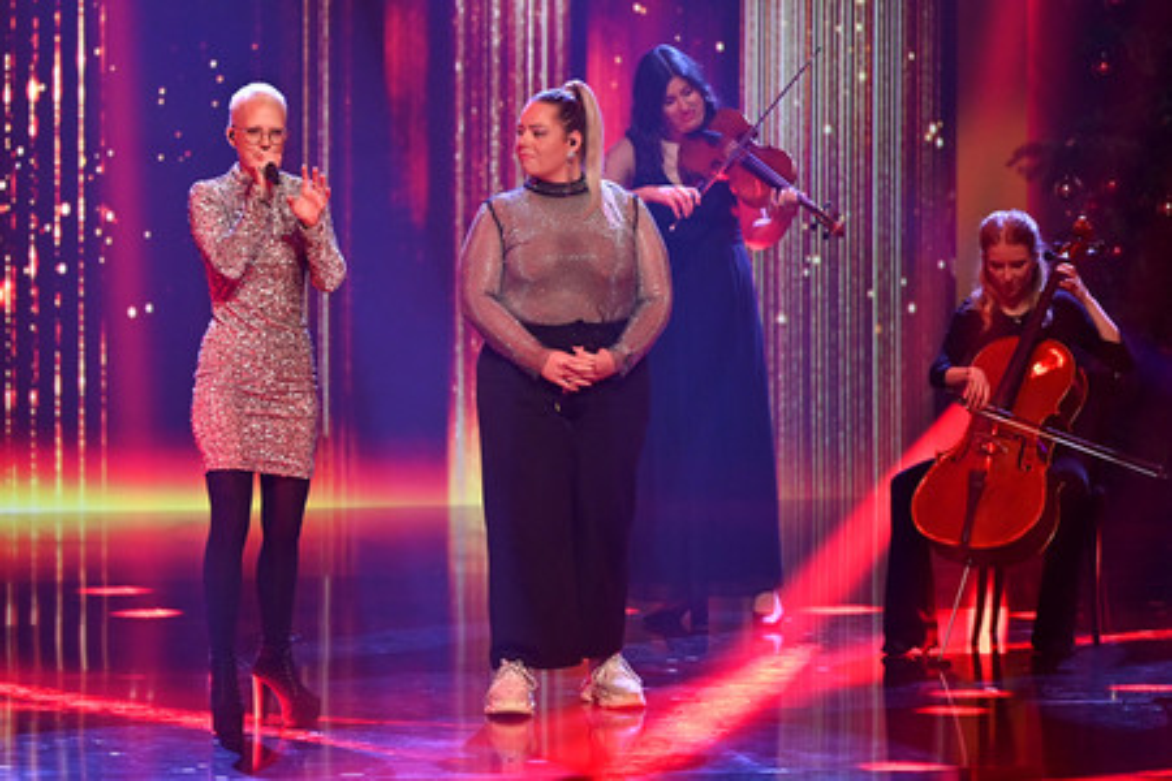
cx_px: 586
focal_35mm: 200
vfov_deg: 6.9
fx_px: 6511
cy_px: 390
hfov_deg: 10.3
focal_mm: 200
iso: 2000
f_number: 2.8
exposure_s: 1/400
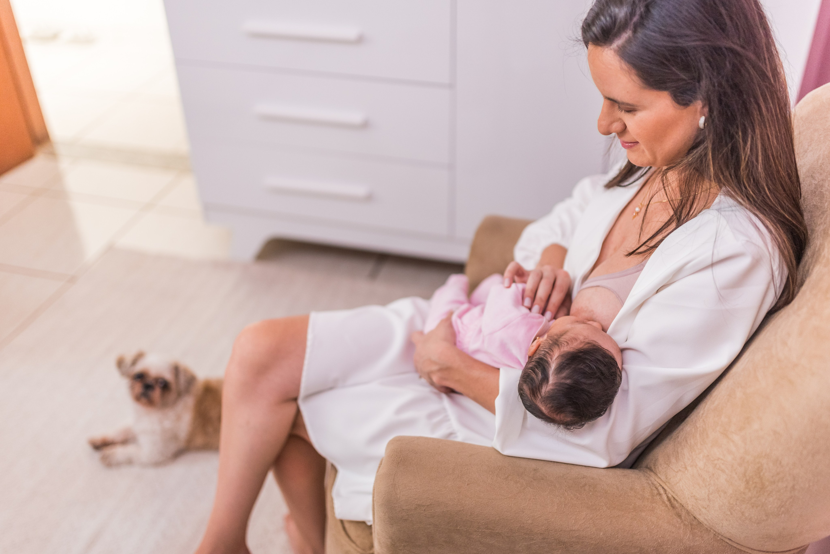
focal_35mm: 37
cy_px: 277
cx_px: 415
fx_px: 857
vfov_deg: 35.8
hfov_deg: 51.7
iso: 800
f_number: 1.4
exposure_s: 1/320
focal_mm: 35
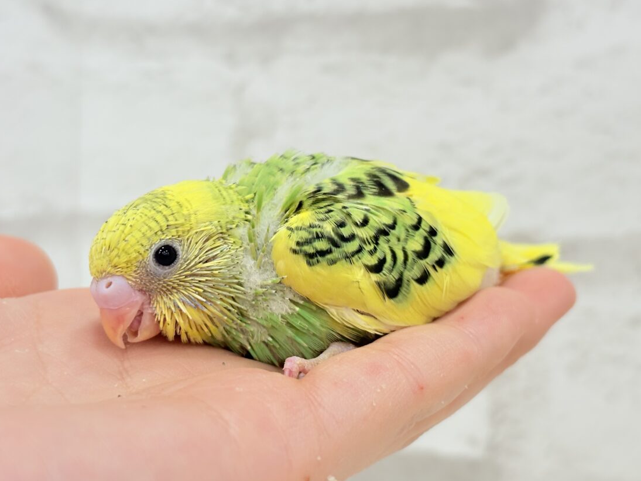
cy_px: 251
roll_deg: -1.6
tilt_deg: -1.3
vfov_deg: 25.7
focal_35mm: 57
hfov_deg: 33.8
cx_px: 337
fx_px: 1055
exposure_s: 1/100
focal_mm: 5.96
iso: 80
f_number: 1.6
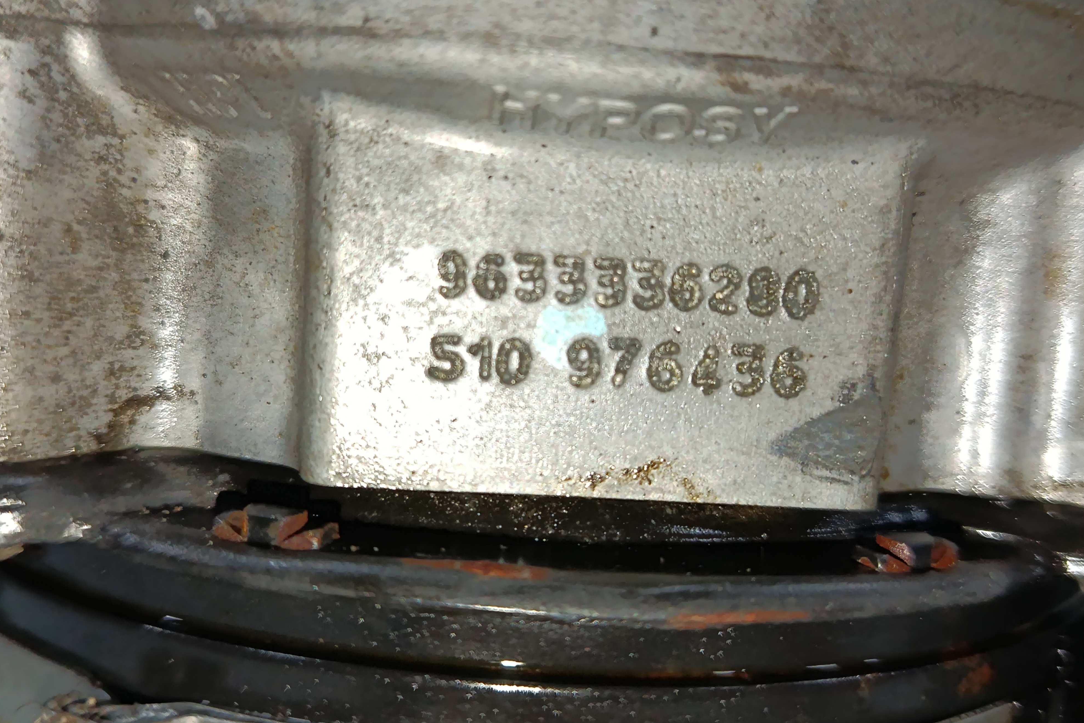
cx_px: 545
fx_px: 1114
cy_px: 338
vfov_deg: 35.9
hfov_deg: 51.9
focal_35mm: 37
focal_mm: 5.24
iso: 445
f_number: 1.7
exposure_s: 1/100
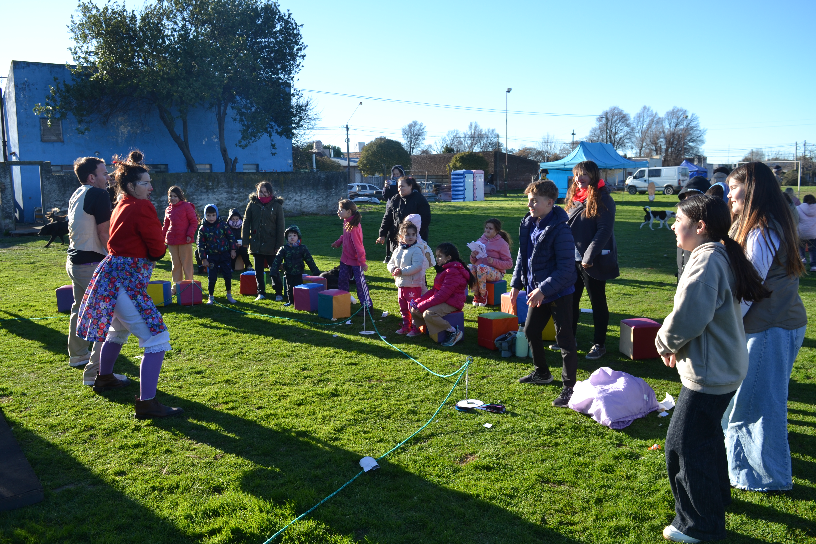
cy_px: 272
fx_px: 612
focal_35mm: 27
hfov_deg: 67.4
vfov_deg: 47.9
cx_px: 408
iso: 100
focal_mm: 18
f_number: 6.3
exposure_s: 1/160
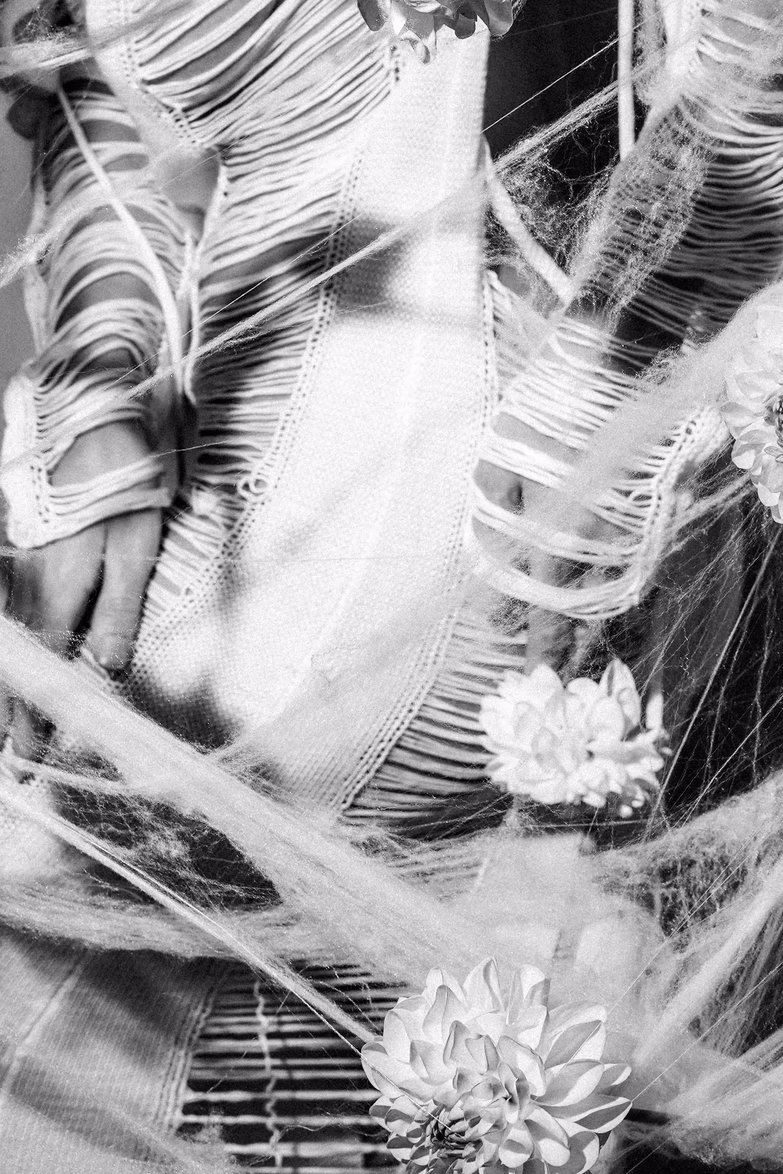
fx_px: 2349
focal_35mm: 72
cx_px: 271
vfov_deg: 27.9
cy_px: 397
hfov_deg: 18.9
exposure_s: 1/125
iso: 400
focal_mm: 33
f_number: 6.3
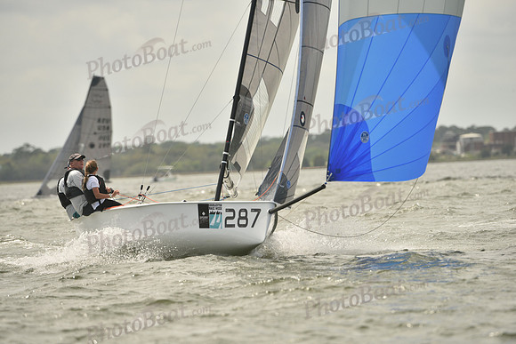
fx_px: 5734
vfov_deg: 3.4
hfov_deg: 5.2
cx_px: 258
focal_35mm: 400
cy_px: 172
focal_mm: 400
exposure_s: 1/2000
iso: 320
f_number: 5.6
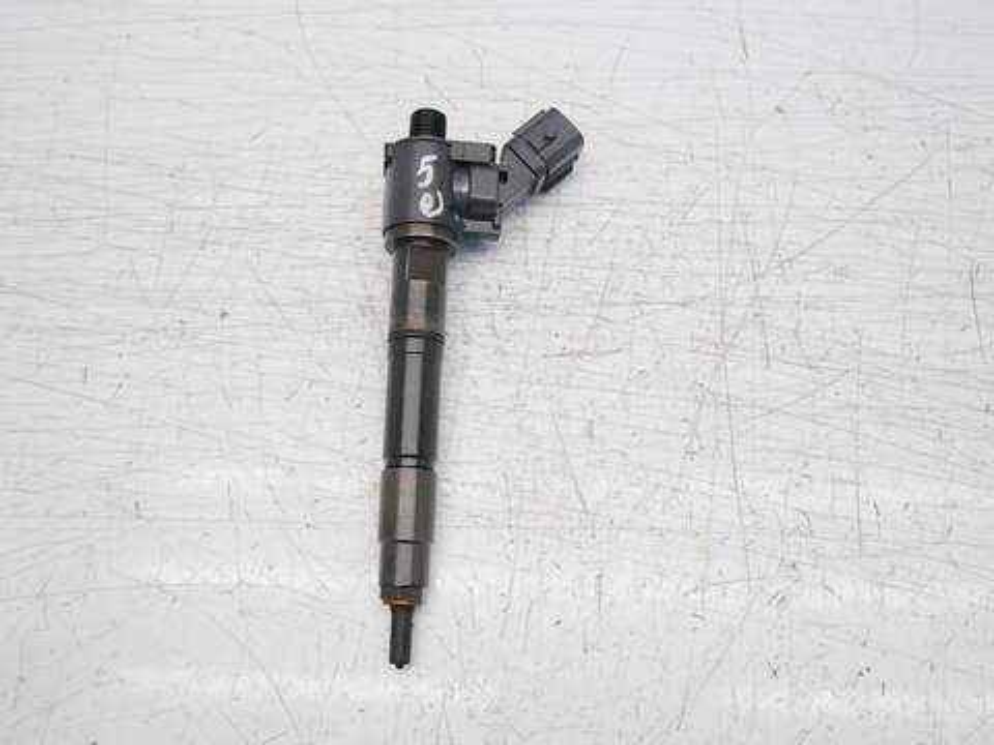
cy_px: 372
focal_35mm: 32
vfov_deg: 44.2
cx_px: 497
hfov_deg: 56.8
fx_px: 919
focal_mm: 16
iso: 200
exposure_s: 1/125
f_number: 4
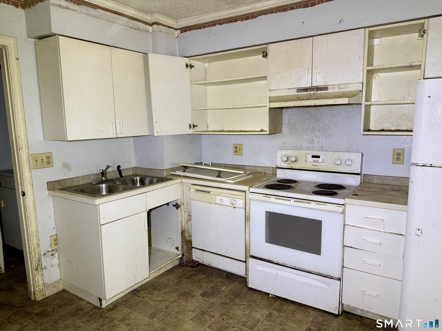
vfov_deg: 56.8
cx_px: 221
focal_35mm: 24
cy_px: 166
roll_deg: +0.4
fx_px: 306
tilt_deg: -7.9
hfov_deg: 71.6
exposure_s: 1/60
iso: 320
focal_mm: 6.76
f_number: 1.78
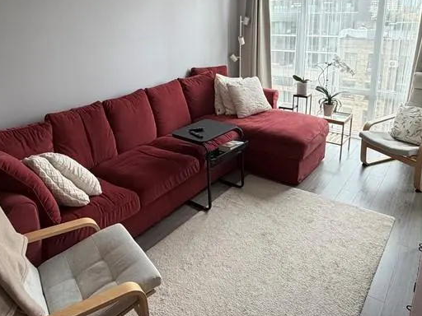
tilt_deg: -14.9
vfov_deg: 48.8
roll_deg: +1.2
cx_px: 205
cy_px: 101
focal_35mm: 28
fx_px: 341
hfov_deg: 63.4
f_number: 2.2
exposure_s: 1/120
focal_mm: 2.22
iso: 250
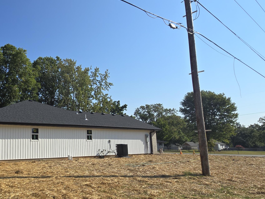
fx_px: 176
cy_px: 124
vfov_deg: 58.2
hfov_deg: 65.5
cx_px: 44
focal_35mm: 23
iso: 50
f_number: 2.2
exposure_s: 1/2921
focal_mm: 2.2
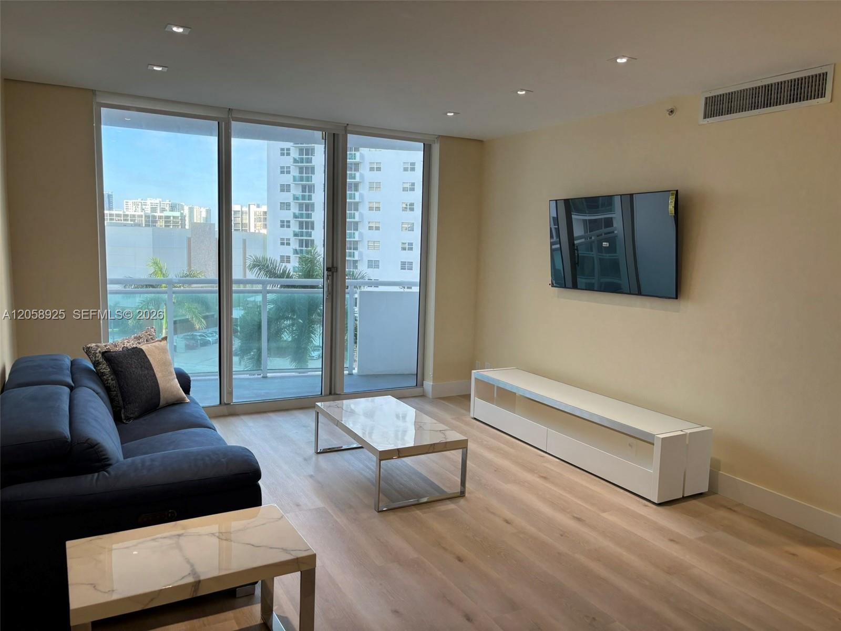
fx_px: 632
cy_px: 316
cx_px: 420
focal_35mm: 26
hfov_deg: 67.3
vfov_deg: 53.1
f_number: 1.6
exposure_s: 1/120
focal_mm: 5.96
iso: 40
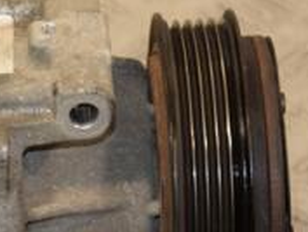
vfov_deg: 4.3
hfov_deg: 5.8
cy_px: 220
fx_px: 3045
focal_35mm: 342
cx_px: -35
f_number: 5.3
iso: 800
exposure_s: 1/160
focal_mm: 70
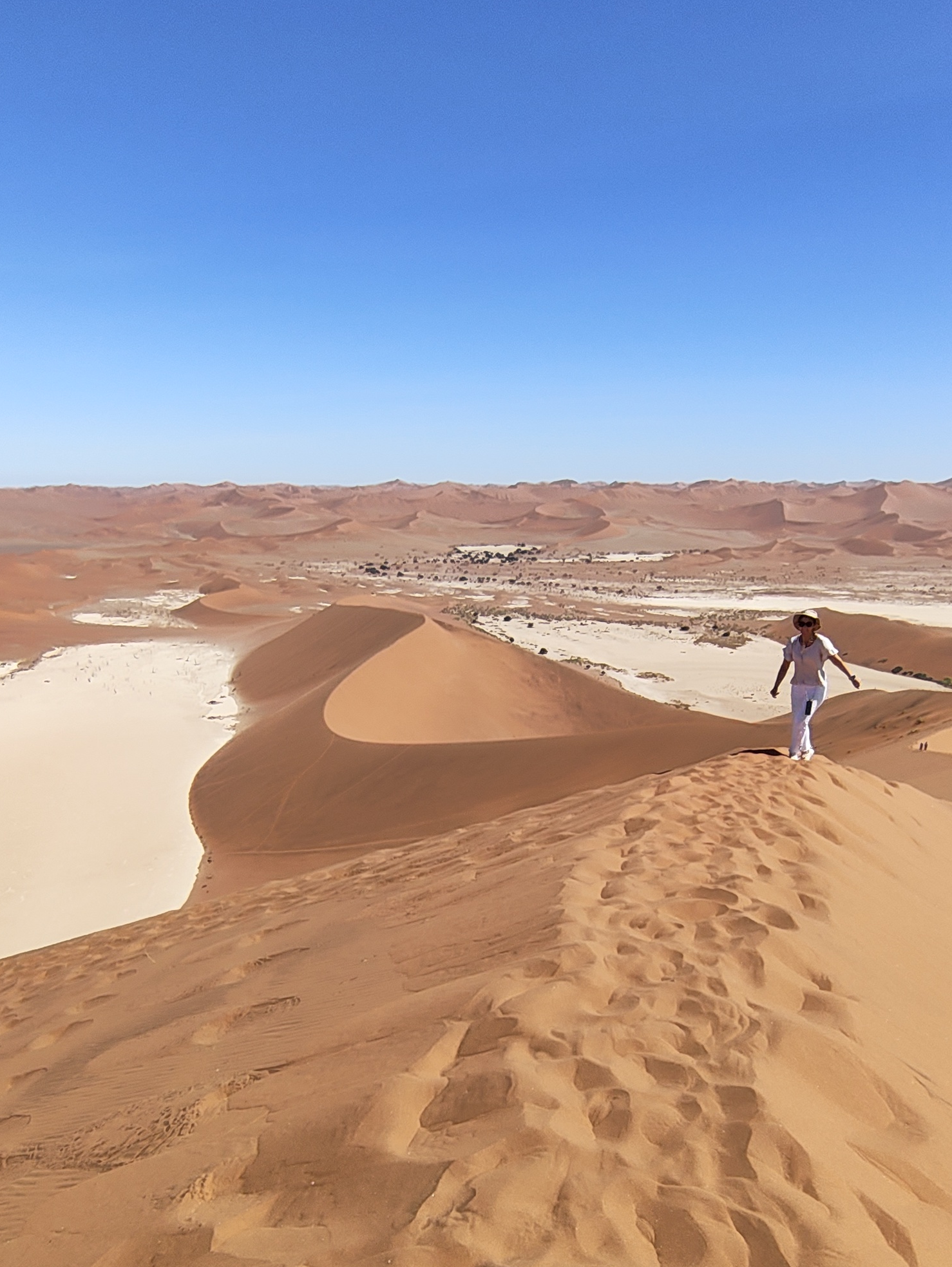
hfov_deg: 54.9
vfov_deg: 66.4
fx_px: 916
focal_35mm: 25
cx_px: 468
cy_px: 898
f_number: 2.2
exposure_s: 1/1722
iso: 50
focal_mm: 1.64
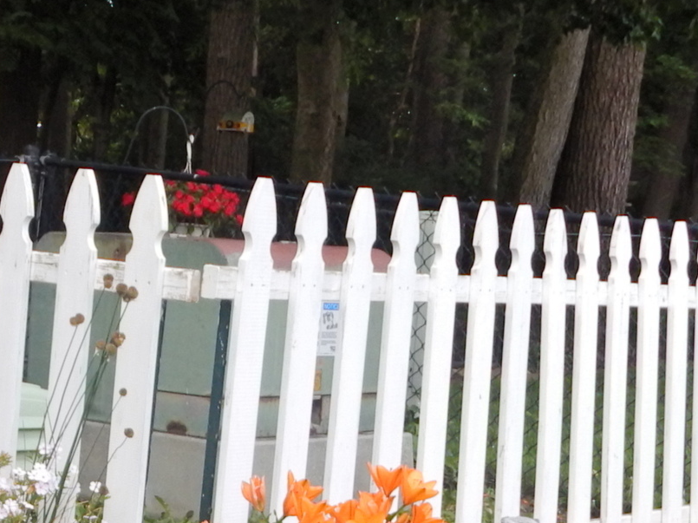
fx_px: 1693
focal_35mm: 84
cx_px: 117
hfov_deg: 22.9
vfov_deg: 17.1
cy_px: 528
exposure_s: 1/250
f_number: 3
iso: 125
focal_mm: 4
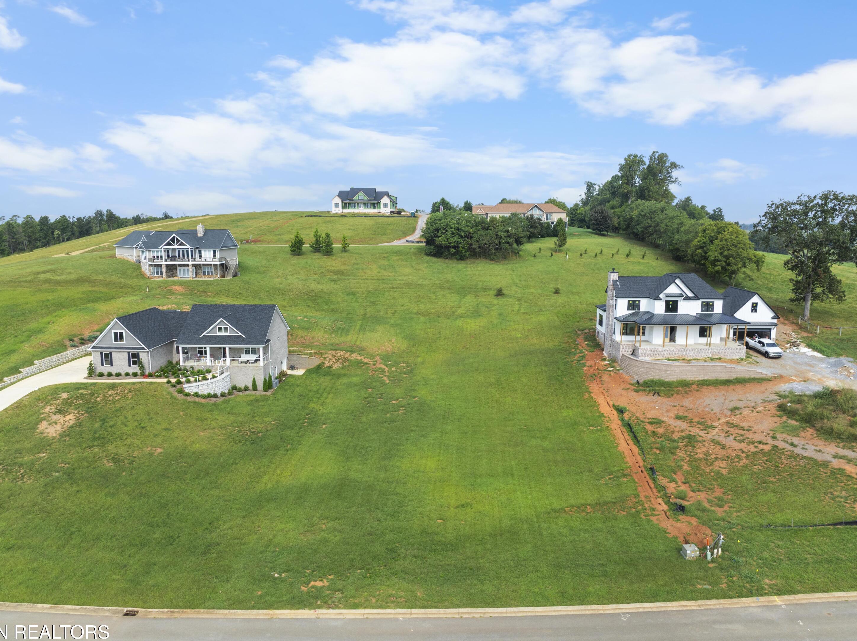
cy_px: 329
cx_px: 417
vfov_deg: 54.8
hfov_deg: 69.4
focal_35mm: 25
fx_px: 619
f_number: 2.8
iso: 100
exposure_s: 1/200
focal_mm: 12.29
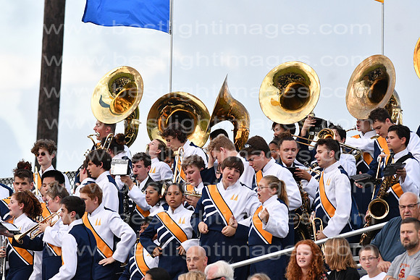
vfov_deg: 3.1
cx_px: 210
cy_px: 140
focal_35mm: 450
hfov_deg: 4.6
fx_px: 5251
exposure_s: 1/1250
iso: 3200
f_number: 5.6
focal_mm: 300
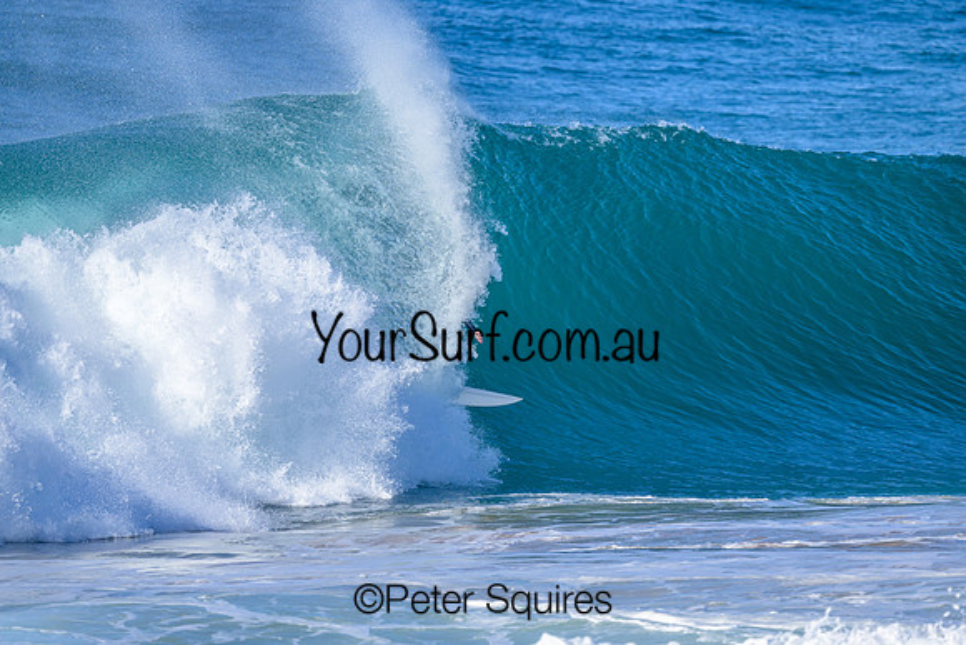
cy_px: 322
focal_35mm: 800
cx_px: 483
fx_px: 21471
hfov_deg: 2.6
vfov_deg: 1.7
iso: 450
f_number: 6.3
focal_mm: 800
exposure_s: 1/2000
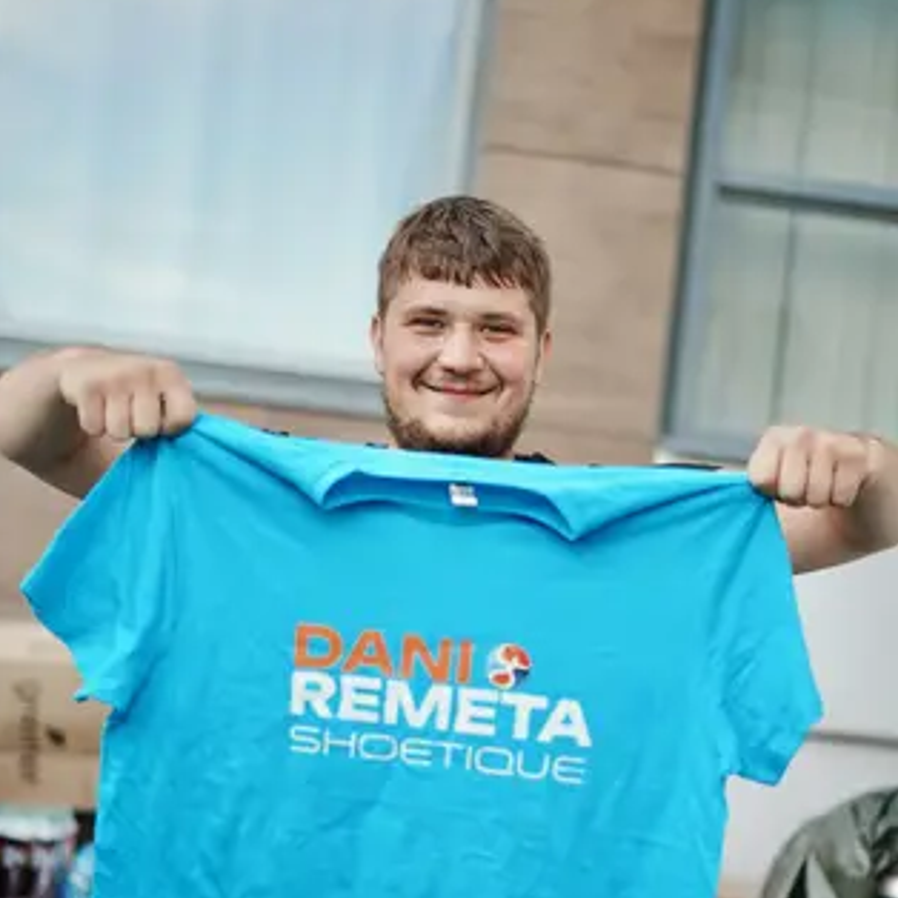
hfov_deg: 26.5
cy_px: 609
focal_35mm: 65
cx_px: 443
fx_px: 1908
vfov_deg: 26.3
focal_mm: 50
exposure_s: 1/200
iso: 200
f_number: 1.8
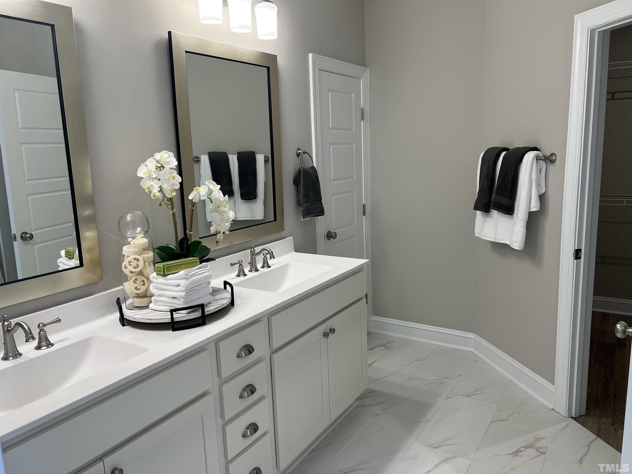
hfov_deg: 67.3
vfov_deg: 53.1
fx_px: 475
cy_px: 237
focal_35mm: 26
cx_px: 316
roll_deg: +2.2
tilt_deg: -11.3
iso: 80
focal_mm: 5.7
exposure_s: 1/120
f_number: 1.5
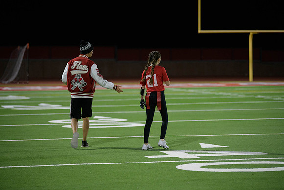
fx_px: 1065
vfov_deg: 10.2
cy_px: 95
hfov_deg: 15.2
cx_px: 142
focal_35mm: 135
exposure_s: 1/640
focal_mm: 135
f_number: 2.8
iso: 2800
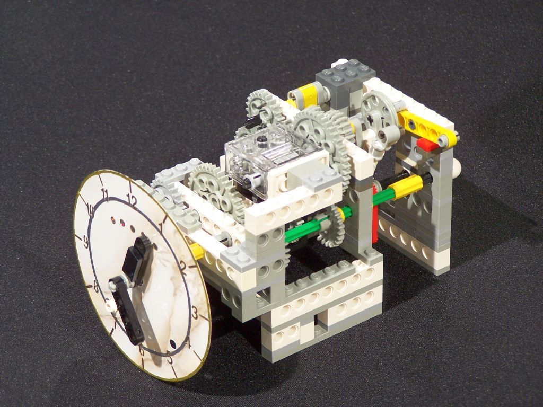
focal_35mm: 159
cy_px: 204
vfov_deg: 9.3
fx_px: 2494
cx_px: 272
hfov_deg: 12.4
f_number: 3.2
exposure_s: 1/3
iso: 80
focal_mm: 26.4
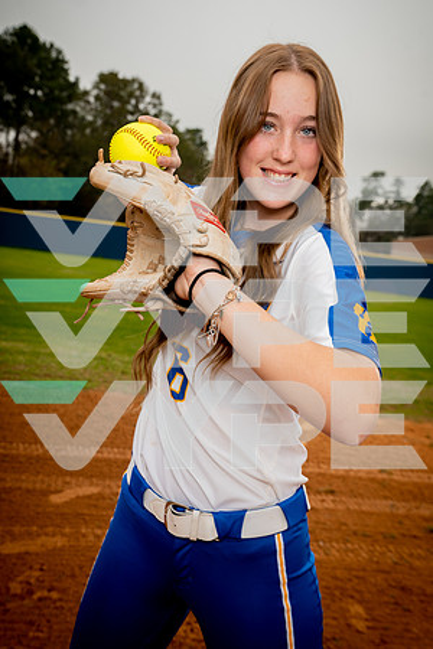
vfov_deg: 47.4
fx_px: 740
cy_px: 324
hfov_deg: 32.6
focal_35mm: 41
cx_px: 216
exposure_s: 1/250
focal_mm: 41
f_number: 6.3
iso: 200
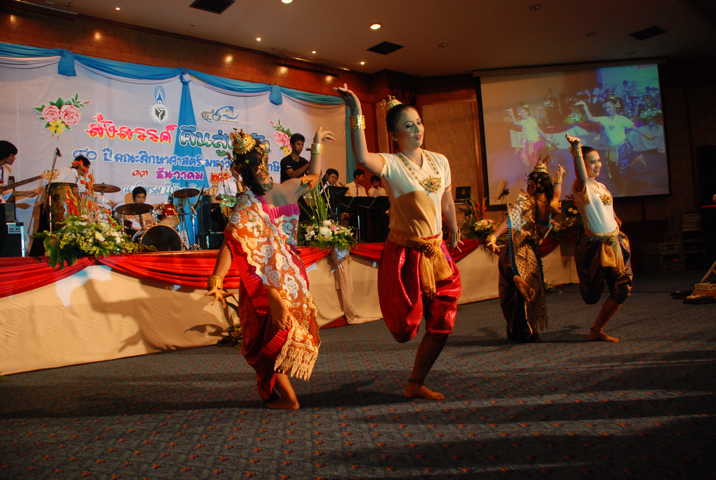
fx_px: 538
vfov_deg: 48.1
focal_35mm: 27
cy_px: 240
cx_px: 358
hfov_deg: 67.3
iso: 800
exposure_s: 1/40
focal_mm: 18
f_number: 3.5
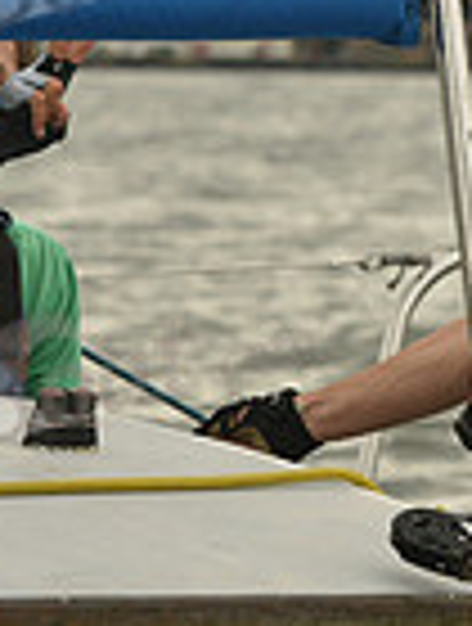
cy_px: 579
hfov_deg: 4.3
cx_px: 553
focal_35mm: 344
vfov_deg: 5.7
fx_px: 6226
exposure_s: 1/1600
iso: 320
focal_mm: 86
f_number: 5.6
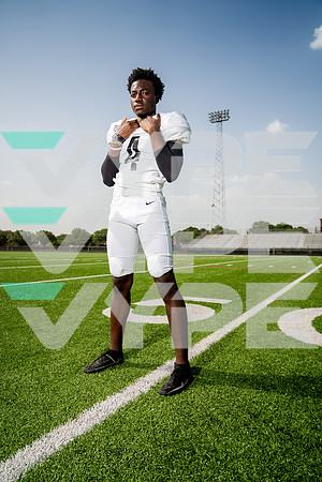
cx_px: 161
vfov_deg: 73.7
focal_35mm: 24
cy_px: 241
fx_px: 322
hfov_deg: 53.1
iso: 100
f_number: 4.5
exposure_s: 1/1250
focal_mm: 24
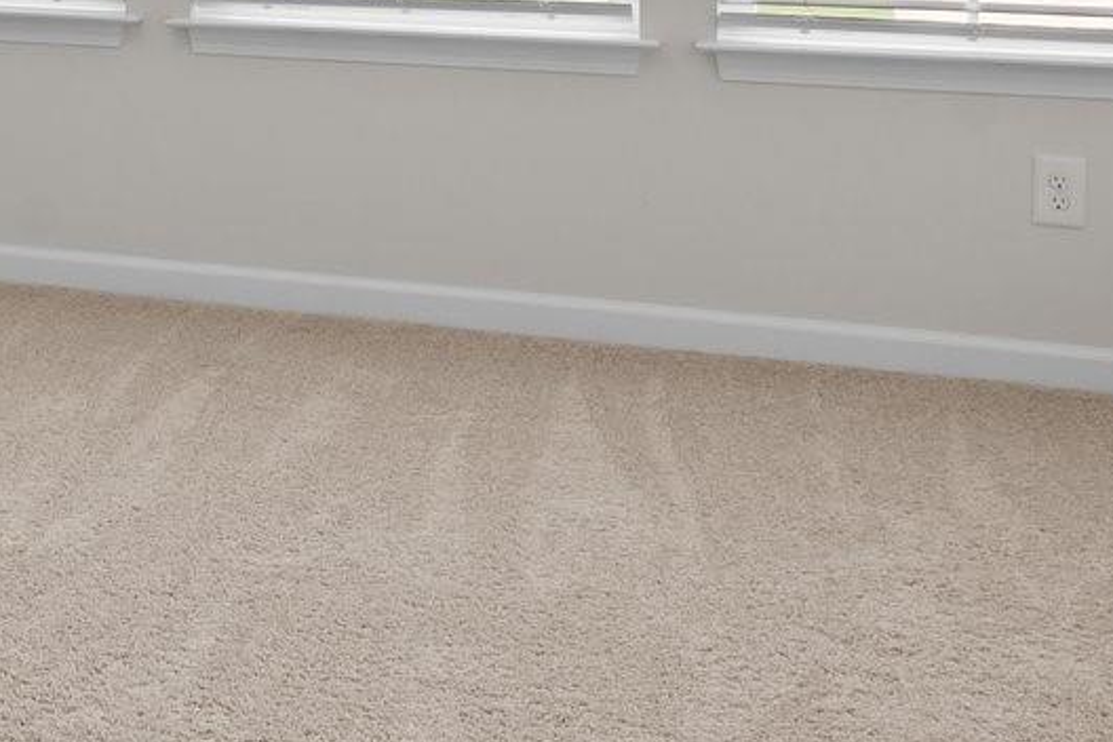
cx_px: -204
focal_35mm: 66
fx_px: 2040
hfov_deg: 27.1
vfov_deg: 19.1
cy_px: -224
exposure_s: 1/15
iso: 320
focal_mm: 17
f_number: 8
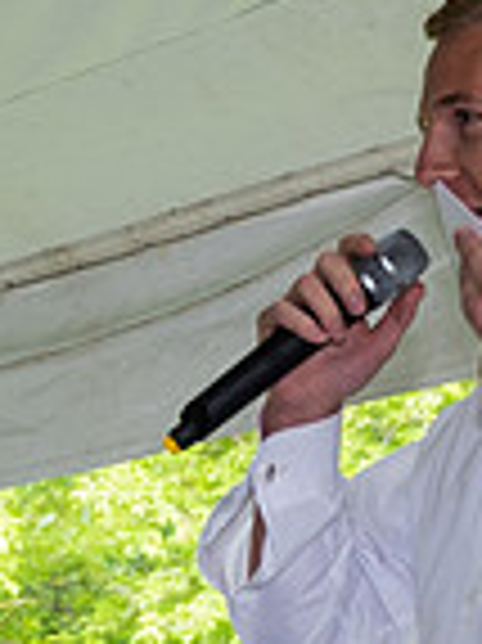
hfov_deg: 8.4
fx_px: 3272
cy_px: 853
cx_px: 419
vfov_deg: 11.0
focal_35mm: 176
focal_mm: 30.2
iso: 320
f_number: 4
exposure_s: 1/60
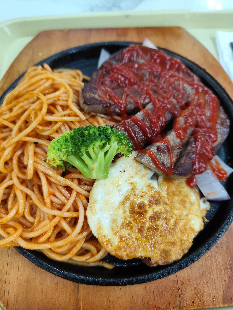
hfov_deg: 58.9
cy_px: 155
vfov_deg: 73.9
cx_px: 116
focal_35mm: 23
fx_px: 206
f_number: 1.65
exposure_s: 1/100
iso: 500
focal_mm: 6.14
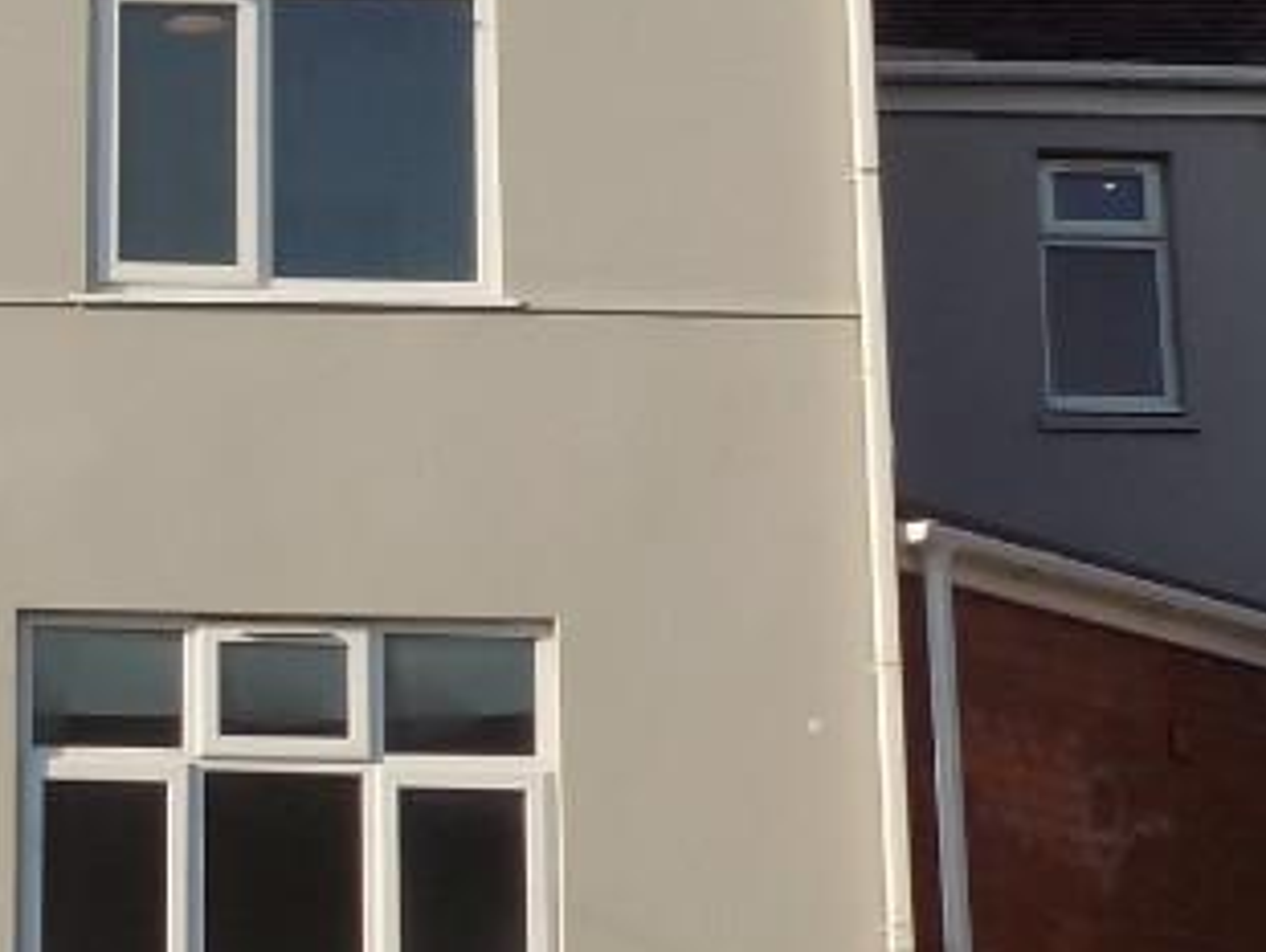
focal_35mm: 99
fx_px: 3624
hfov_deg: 18.0
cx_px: -531
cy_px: 478
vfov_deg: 15.0
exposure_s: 1/800
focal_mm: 5.3
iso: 80
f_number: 3.3
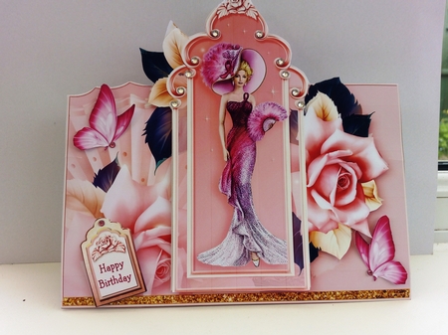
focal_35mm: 27
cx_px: 224
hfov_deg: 65.4
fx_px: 349
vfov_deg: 51.3
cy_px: 168
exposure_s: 1/150
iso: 114
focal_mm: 3.5
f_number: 2
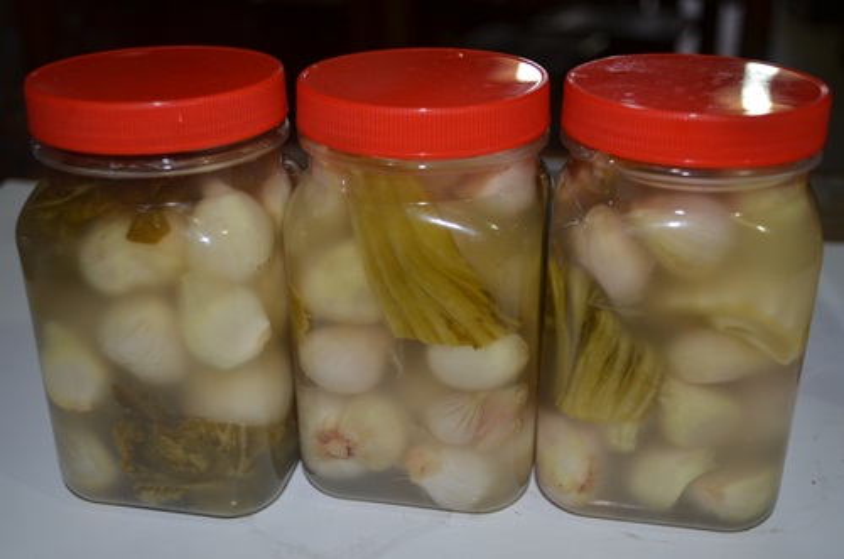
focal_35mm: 44
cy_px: 280
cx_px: 422
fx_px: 1018
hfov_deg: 45.0
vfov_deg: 30.7
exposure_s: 1/60
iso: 160
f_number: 4.5
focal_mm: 29
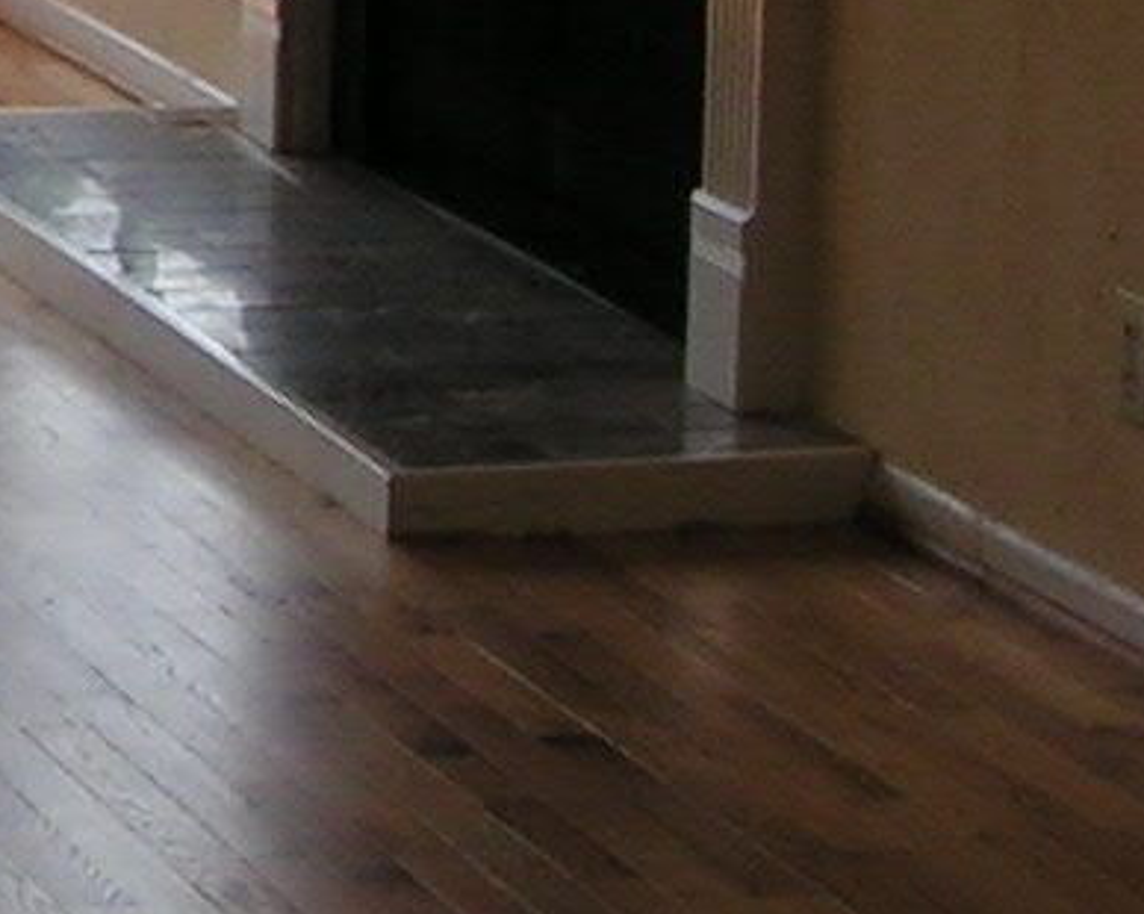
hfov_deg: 9.5
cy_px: -301
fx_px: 6633
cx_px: -743
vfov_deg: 7.8
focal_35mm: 196
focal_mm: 5.8
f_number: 5
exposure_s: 1/100
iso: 50
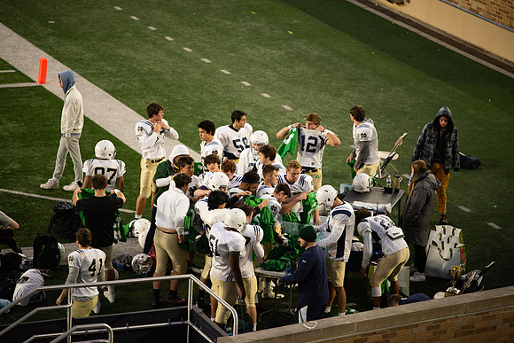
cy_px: 172
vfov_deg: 6.9
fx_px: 2856
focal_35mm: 200
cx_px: 257
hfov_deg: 10.3
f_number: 2.8
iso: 64
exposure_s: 1/125
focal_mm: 200
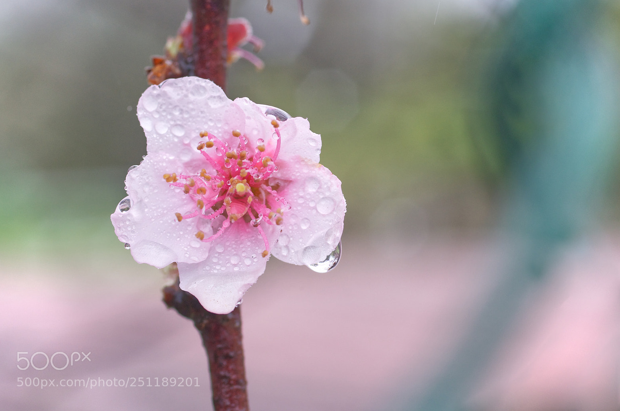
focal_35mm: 77
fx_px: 1323
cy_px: 202
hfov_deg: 26.4
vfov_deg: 17.6
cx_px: 310
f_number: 6.3
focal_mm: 50
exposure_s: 1/125
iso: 500
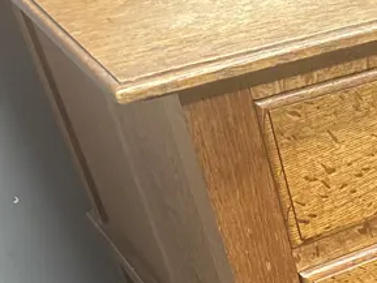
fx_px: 926
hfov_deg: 18.4
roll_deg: +0.7
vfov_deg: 16.9
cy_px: 301
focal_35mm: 85
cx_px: 664
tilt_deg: -34.7
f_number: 1.78
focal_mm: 6.86
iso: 500
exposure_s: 1/50
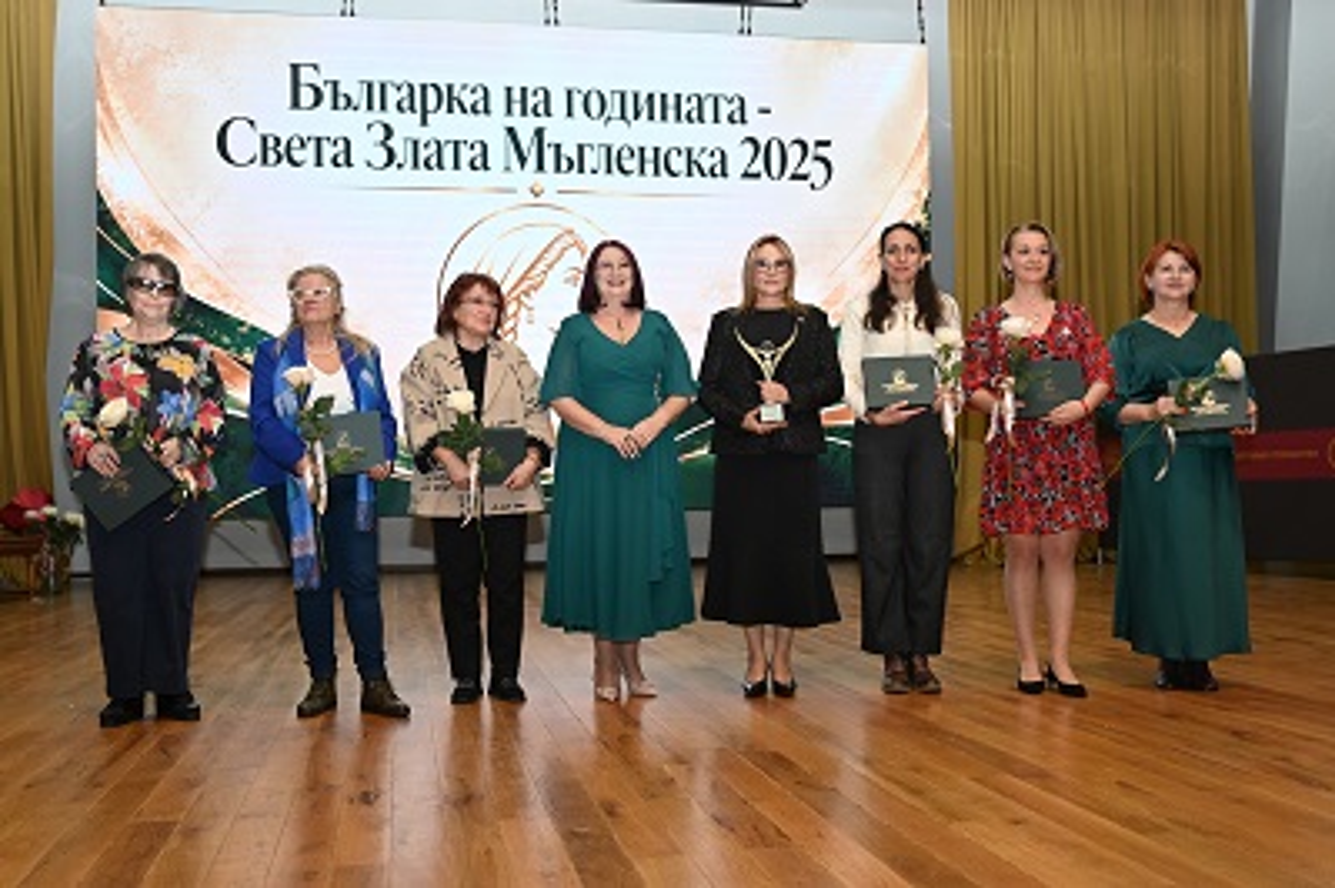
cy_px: 444
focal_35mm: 35
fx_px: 1297
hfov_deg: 54.5
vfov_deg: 37.8
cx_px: 668
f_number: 4
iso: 560
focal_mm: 35
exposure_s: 1/60
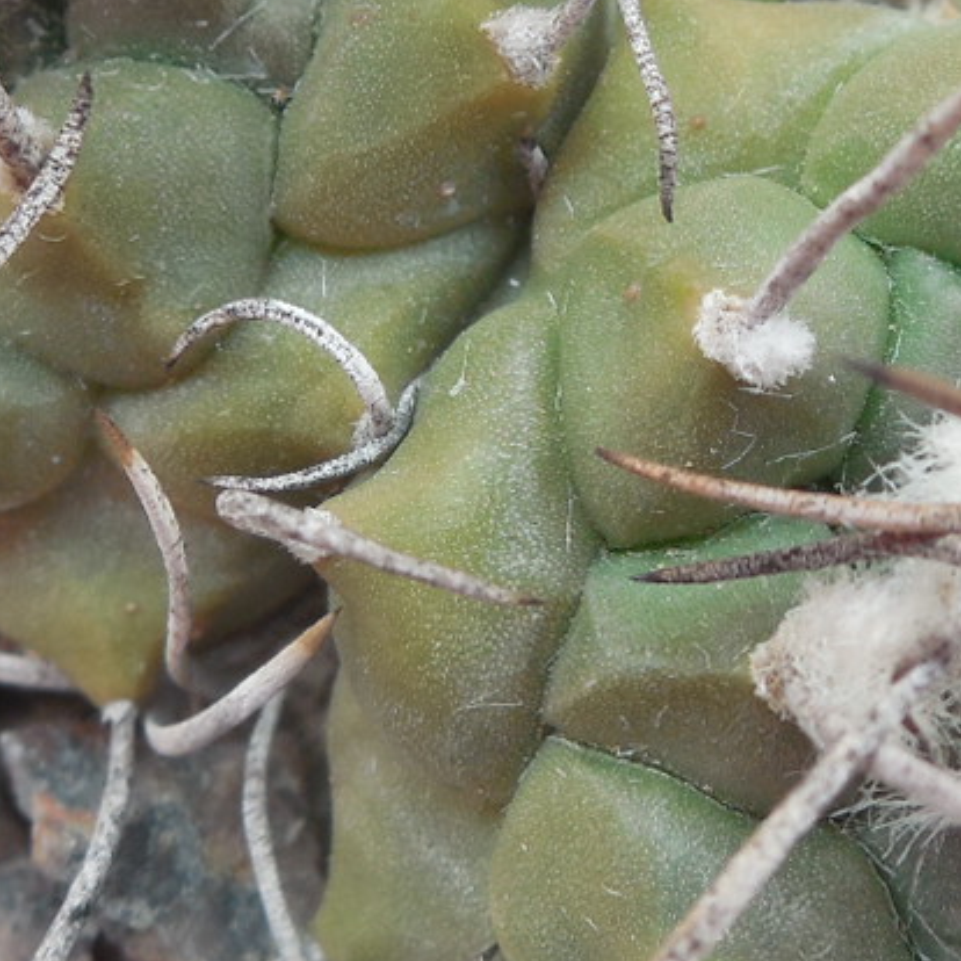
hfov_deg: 16.4
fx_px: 3329
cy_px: 241
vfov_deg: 16.3
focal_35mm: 106
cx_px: 492
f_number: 3.6
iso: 125
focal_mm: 5.6
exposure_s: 1/50
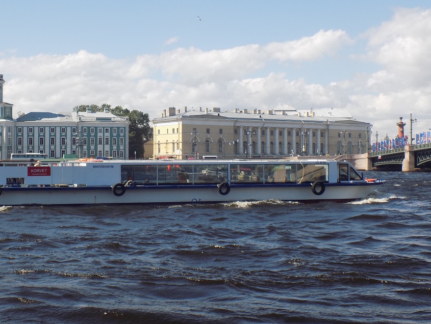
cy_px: 161
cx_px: 153
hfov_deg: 31.0
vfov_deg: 23.7
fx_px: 772
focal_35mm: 62
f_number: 3.7
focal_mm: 8.1
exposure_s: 1/640
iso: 80
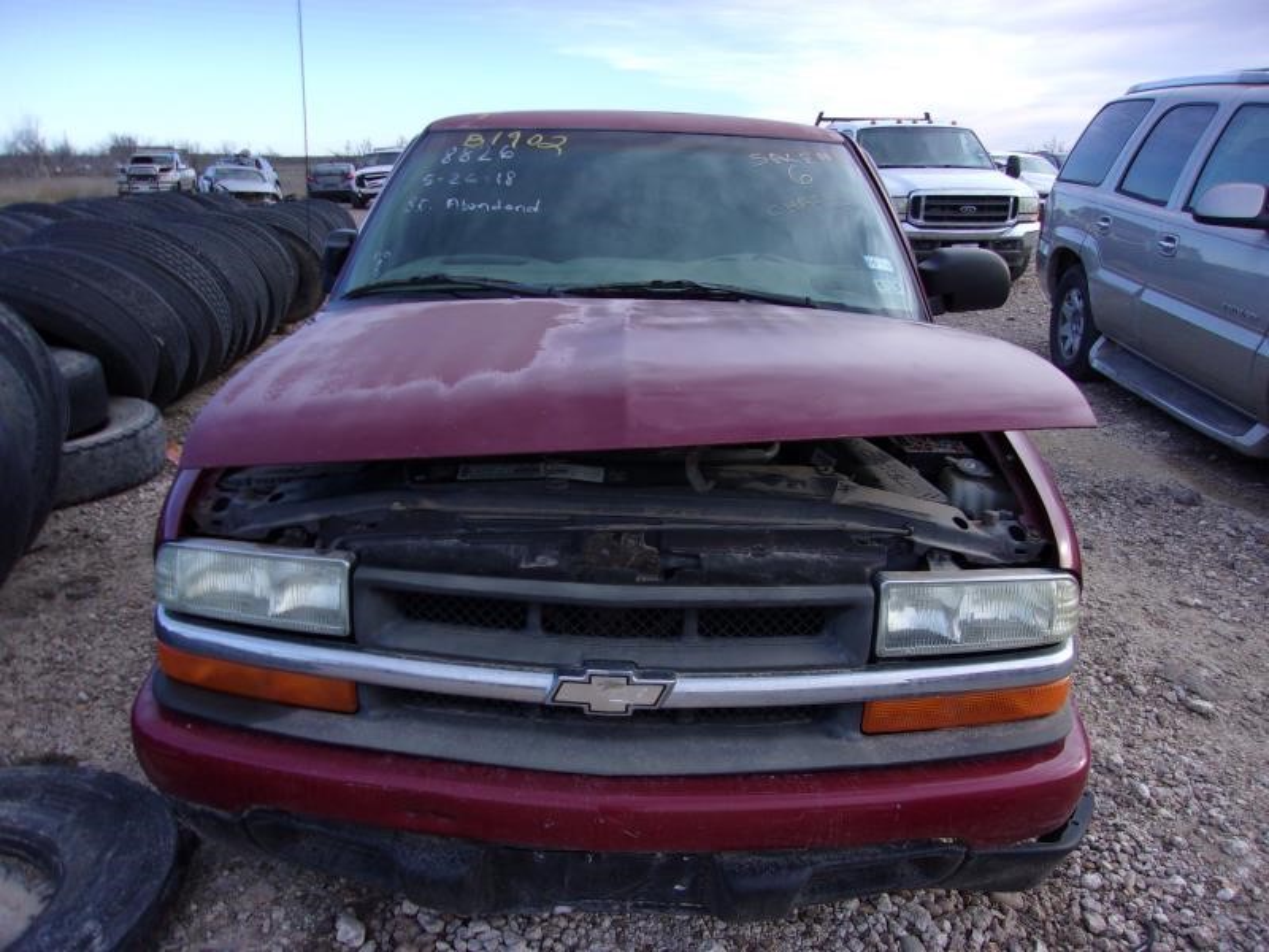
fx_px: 990
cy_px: 476
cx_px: 634
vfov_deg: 51.4
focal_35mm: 27
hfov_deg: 65.3
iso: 80
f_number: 3
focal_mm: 4.9
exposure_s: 1/280
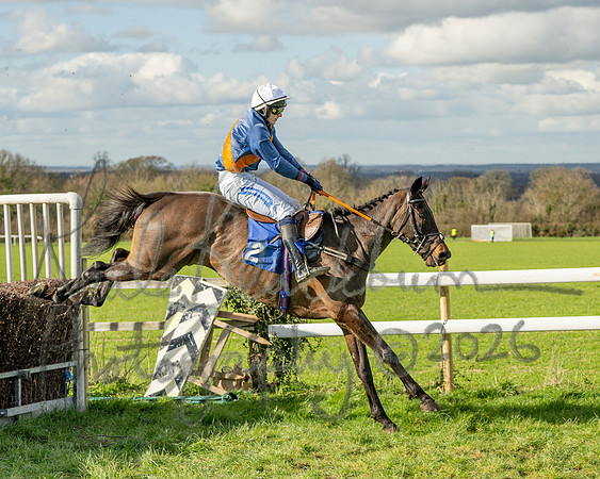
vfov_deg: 13.4
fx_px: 2036
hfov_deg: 16.8
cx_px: 303
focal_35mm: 115
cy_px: 259
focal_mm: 62
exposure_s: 1/1600
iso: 200
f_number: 4
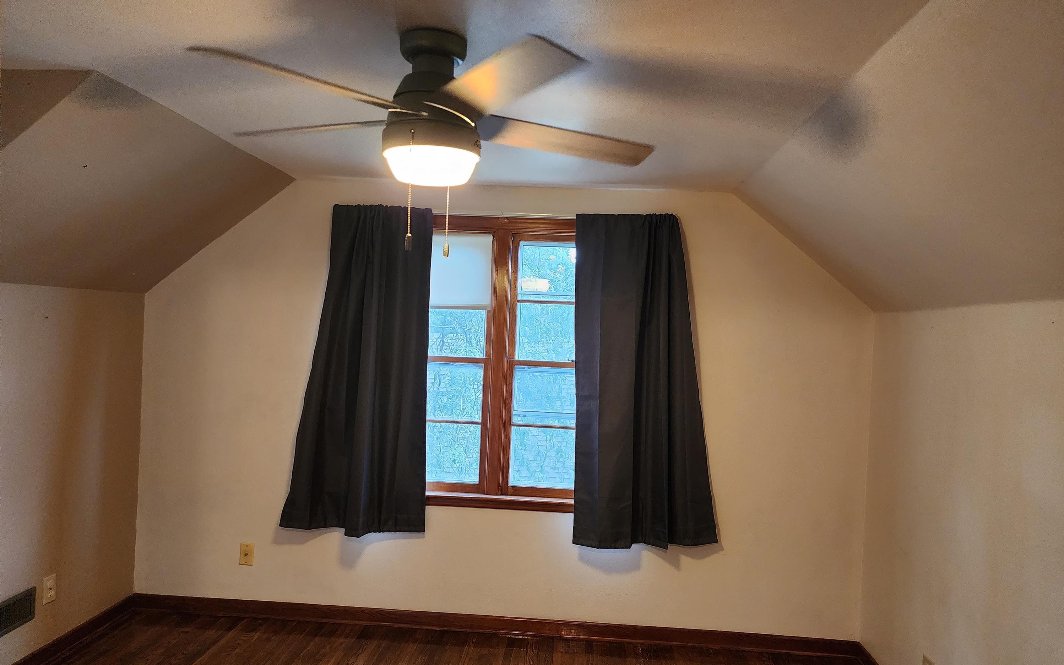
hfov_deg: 72.5
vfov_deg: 49.2
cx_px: 545
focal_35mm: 25
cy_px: 353
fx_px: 725
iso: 640
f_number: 1.8
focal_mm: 6.4
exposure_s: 1/120
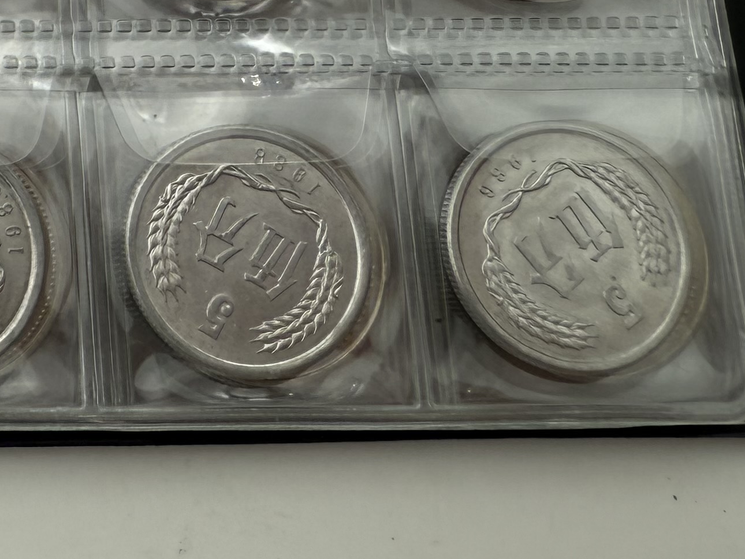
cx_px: -208
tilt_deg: -75.4
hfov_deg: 23.2
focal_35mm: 75
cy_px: -167
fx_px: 1614
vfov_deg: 18.3
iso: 40
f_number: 2.2
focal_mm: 2.22
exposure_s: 1/322
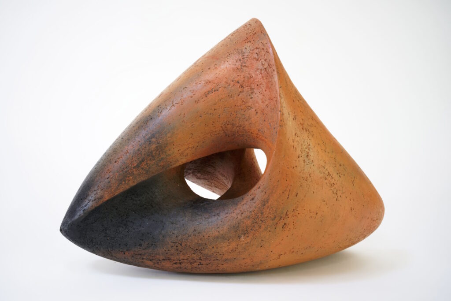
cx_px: 226
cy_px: 150
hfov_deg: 48.5
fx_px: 501
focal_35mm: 40
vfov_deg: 33.4
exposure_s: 2.5
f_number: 22
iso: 200
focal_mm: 40
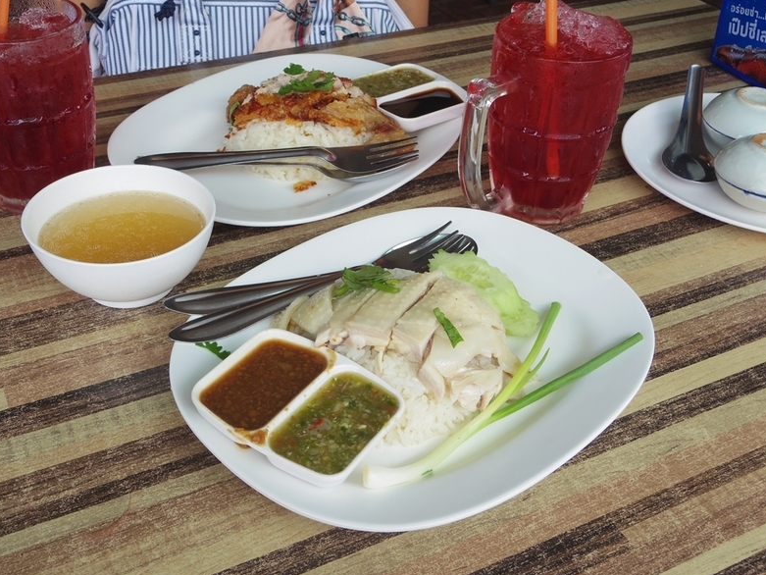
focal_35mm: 42
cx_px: 387
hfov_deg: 44.8
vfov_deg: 34.4
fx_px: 930
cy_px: 287
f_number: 3.2
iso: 100
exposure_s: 1/80
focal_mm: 7.4
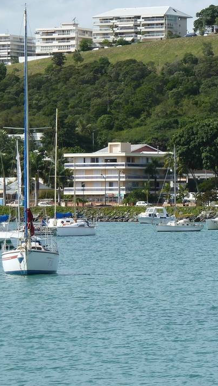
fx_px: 2556
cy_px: 184
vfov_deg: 8.7
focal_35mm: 249
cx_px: 207
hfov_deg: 4.9
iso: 80
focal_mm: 22.5
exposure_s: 1/400
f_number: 5
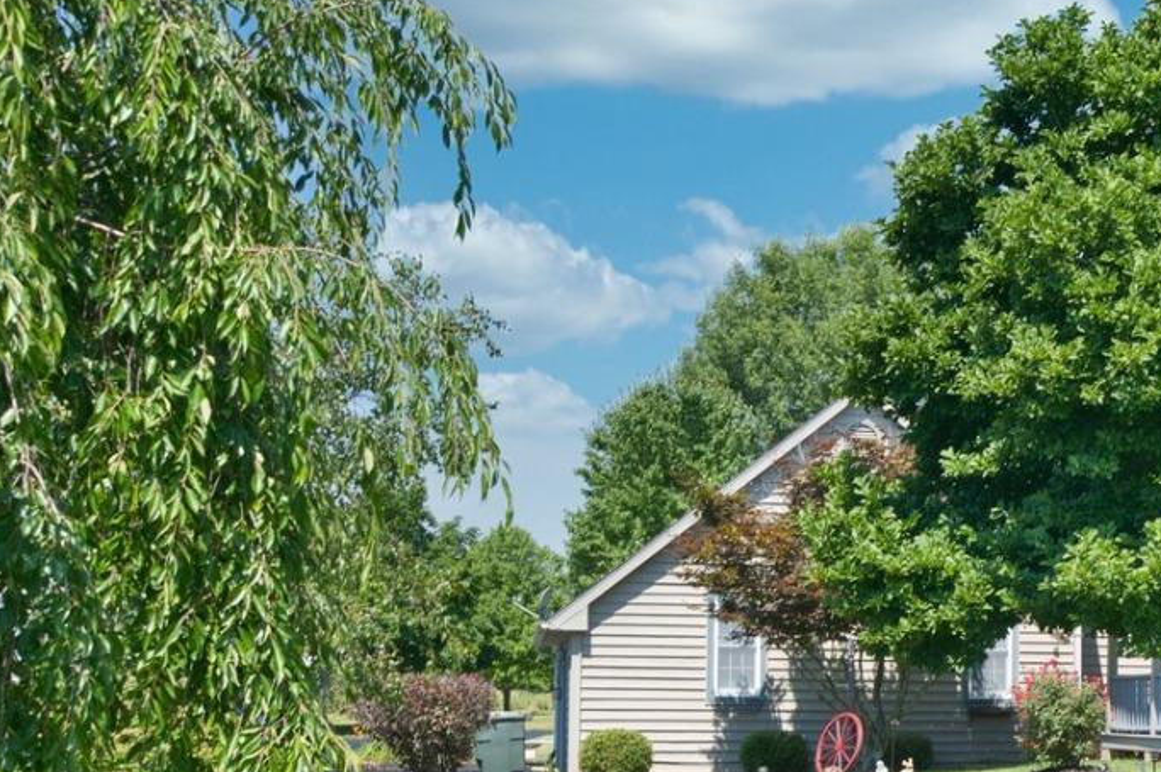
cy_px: 673
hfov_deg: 27.5
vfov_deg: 19.7
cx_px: 1236
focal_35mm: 68
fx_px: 2191
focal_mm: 31
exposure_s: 1/80
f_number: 10
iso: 100
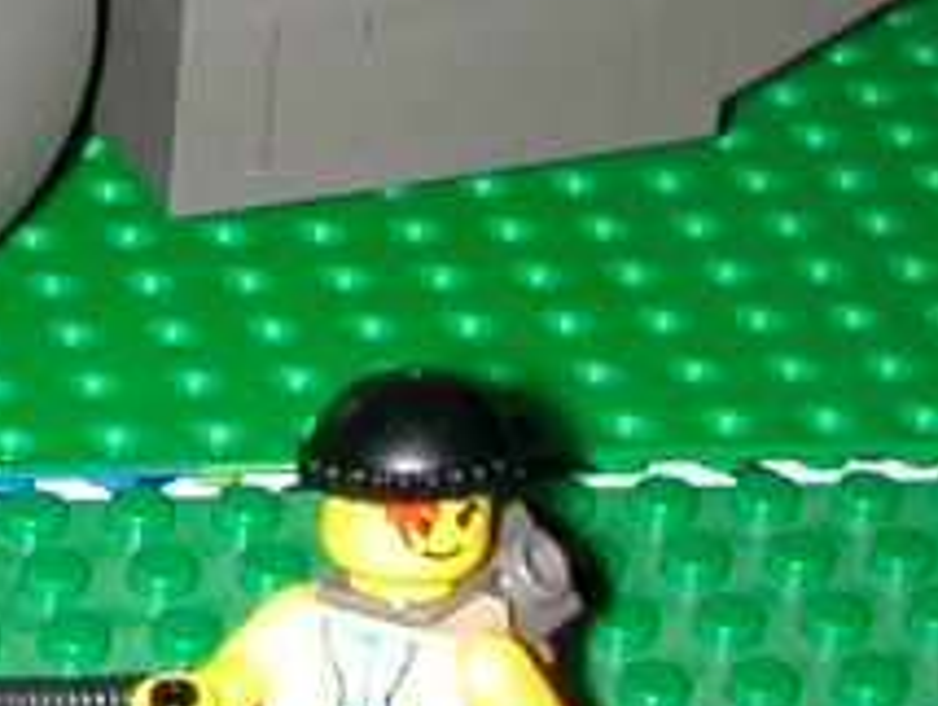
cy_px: 206
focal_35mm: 177
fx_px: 4802
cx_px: -947
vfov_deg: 8.4
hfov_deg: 10.3
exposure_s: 1/59.9
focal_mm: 5.6
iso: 100
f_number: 4.5
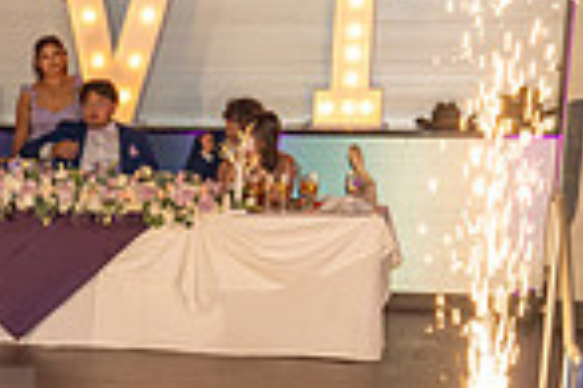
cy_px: 461
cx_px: -301
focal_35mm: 118
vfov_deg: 11.4
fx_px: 1911
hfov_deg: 15.9
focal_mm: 30
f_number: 3.5
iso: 1000
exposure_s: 1/125
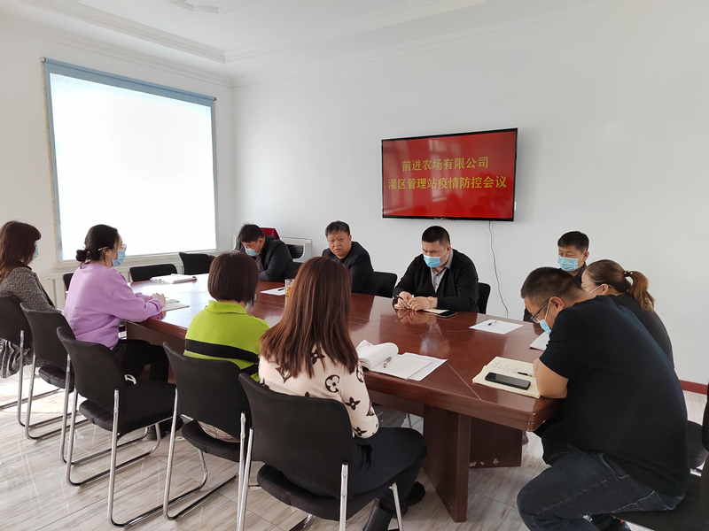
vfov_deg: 58.9
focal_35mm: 23
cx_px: 354
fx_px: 471
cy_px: 266
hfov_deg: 73.9
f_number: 1.9
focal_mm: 5.52
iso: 403
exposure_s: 1/120
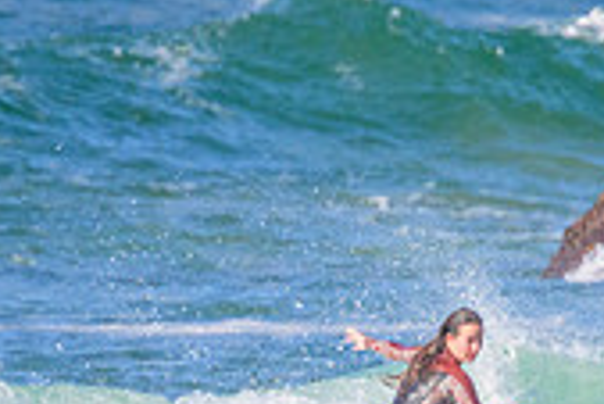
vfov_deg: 0.5
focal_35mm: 2750
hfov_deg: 0.7
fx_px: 46177
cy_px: 459
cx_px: 429
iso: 1800
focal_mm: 800
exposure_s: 1/2000
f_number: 11
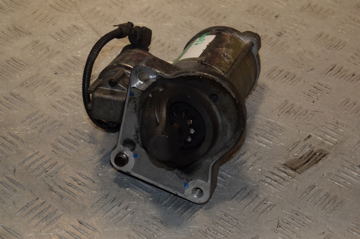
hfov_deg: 20.6
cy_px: 120
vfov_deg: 13.8
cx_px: 180
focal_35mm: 99
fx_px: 989
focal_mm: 66
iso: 800
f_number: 9
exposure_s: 1/200
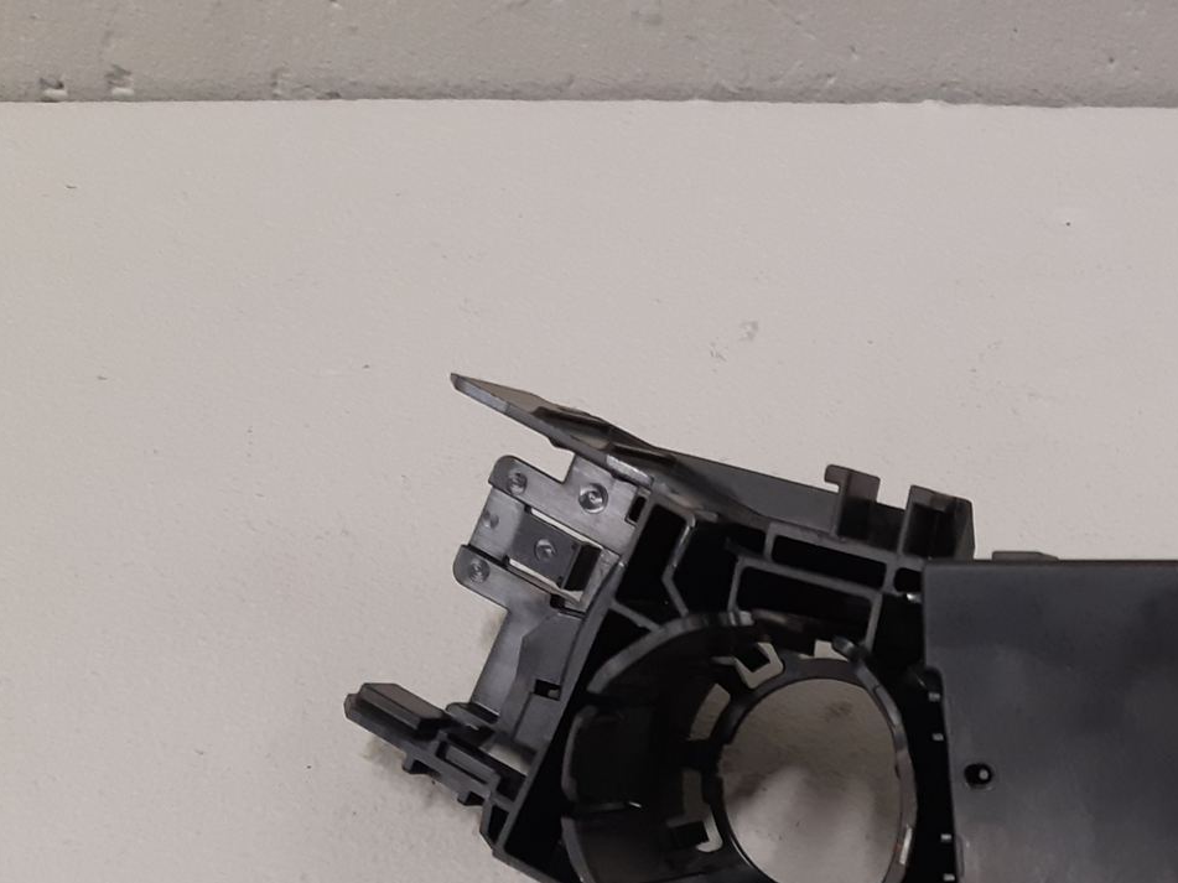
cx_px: 1184
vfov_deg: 24.8
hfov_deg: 31.7
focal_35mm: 56
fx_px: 1905
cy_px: 892
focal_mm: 3.93
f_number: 1.7
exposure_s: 1/50
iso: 160
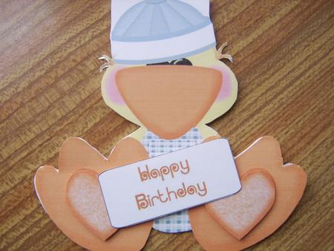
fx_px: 299
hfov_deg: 58.3
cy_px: 126
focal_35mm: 31
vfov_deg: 45.5
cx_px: 167
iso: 71
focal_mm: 8.13
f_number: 2.7
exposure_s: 1/14
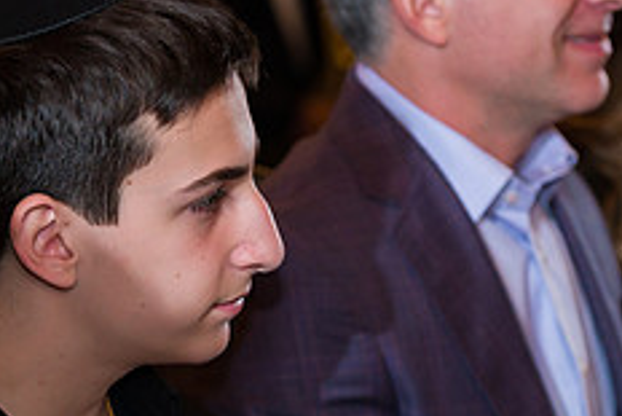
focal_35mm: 259
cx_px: 193
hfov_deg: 7.9
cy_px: 252
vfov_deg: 5.3
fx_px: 4478
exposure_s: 1/200
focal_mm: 100
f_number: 4
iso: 1000
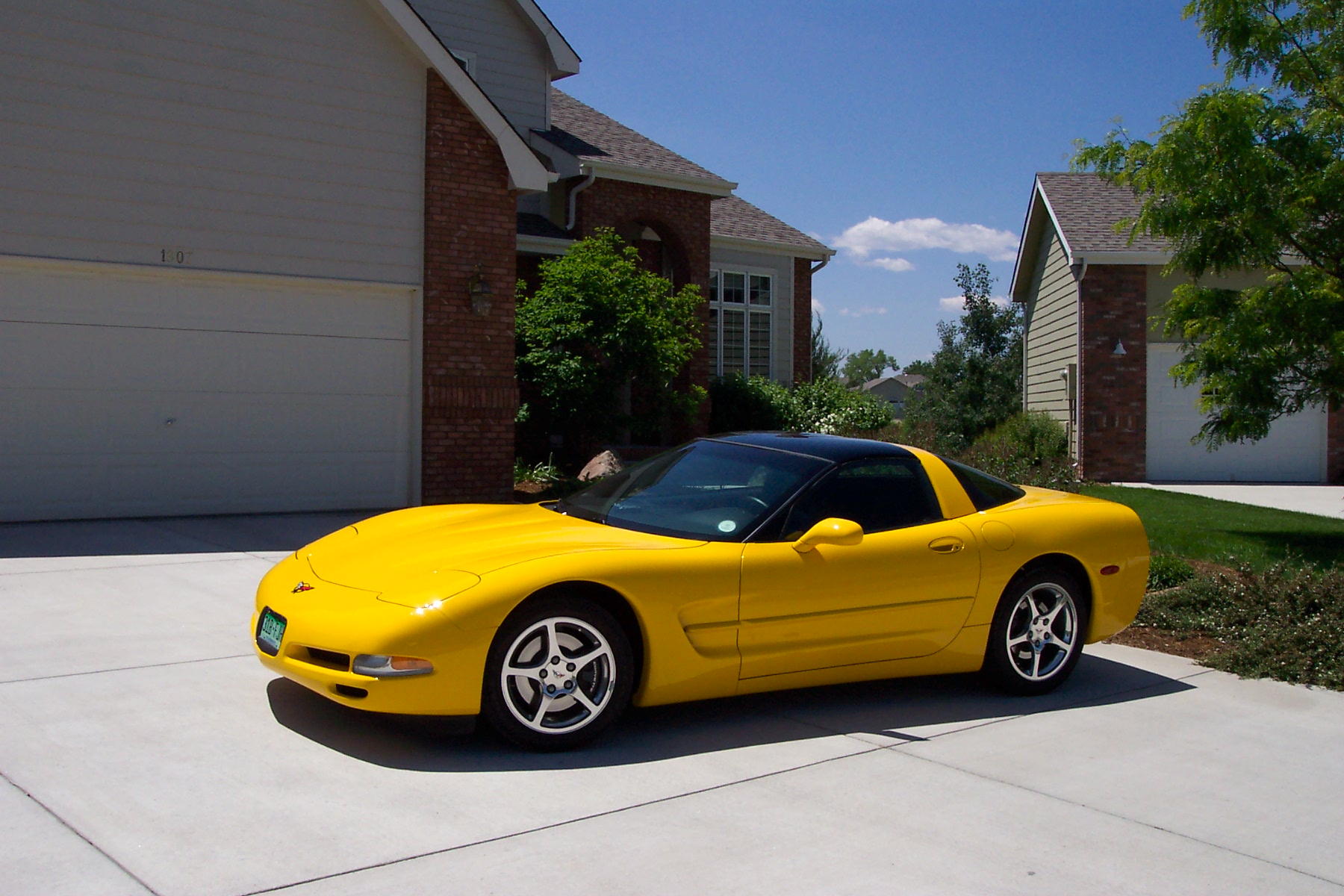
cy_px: 448
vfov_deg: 35.1
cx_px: 672
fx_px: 1419
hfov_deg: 50.7
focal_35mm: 38
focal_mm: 8
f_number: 4.8
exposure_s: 1/1000
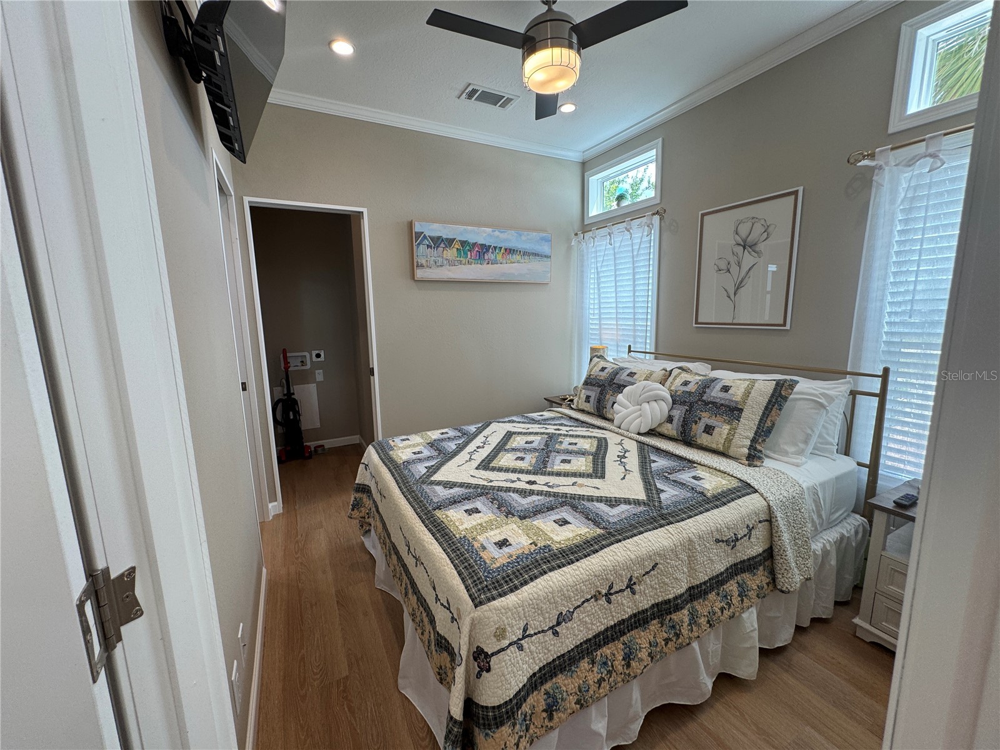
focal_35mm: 14
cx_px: 500
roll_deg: +0.2
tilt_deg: -10.3
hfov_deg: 102.1
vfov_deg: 85.7
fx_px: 404
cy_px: 375
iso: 64
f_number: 2.2
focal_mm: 2.22
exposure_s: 1/120
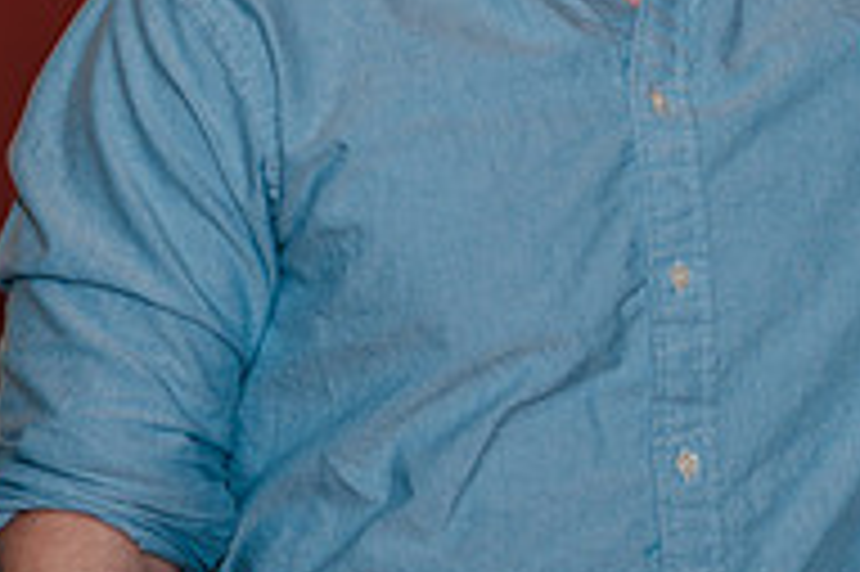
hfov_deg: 7.9
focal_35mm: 259
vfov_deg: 5.3
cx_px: 771
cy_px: 104
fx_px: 6182
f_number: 3.5
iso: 125
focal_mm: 85
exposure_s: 1/100
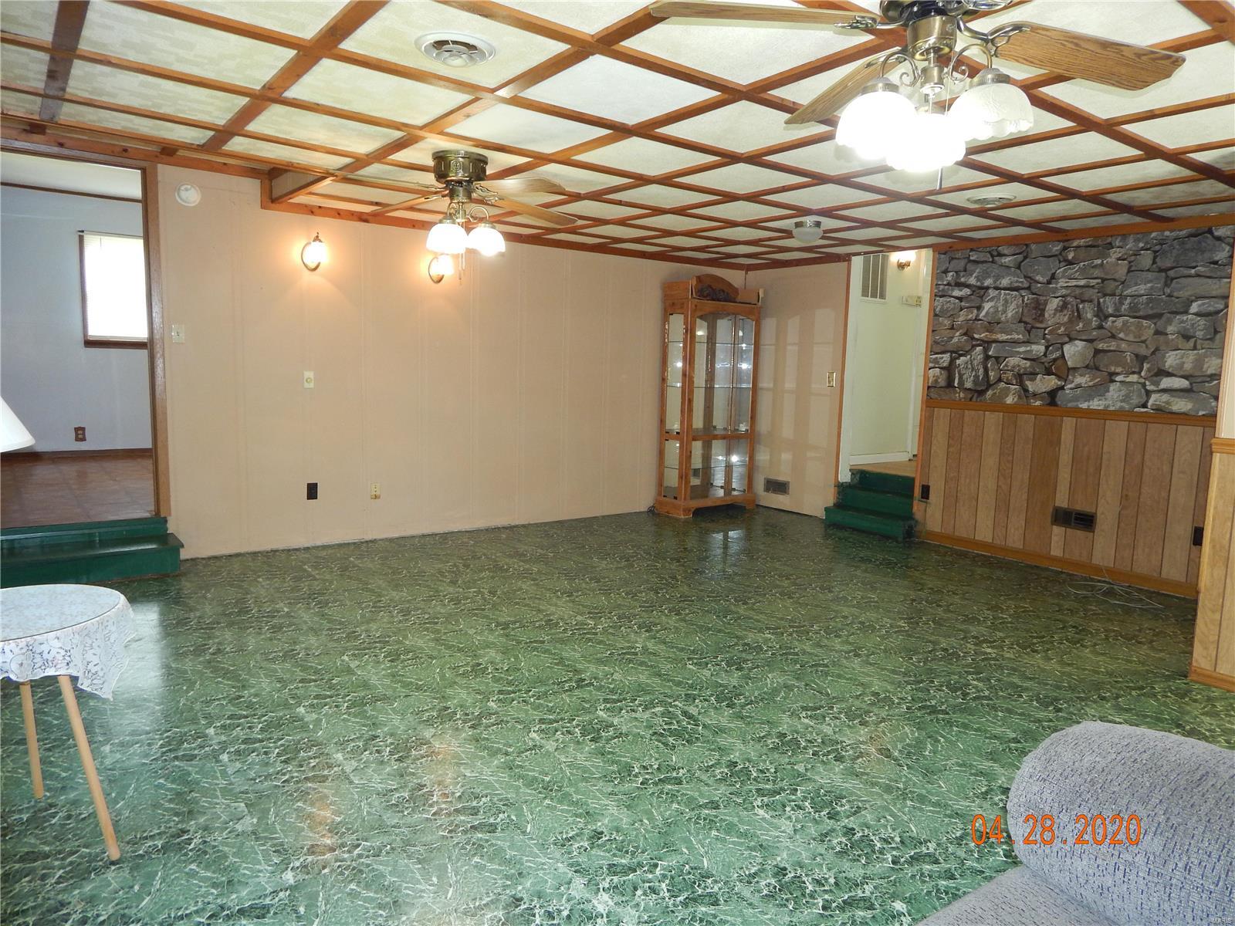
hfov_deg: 73.9
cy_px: 463
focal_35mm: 23
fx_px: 821
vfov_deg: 58.9
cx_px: 618
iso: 200
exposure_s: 1/30
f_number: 3
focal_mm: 4
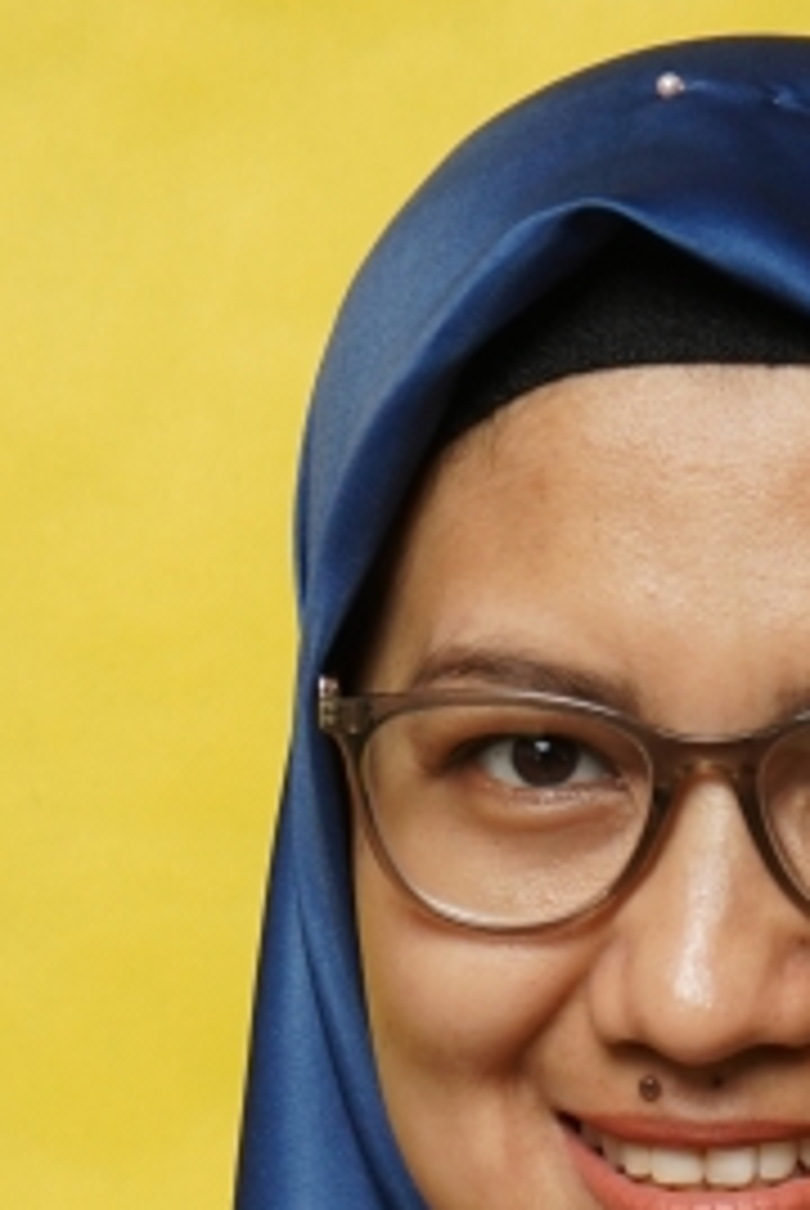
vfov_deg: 7.6
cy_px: 1831
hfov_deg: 5.2
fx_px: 8954
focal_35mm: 266
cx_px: 691
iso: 500
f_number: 7.1
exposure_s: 1/200
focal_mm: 70
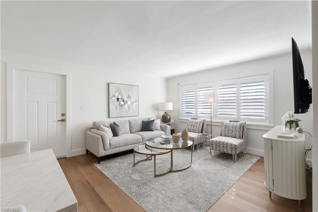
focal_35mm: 16
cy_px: 106
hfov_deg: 96.7
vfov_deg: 73.8
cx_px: 159
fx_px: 141
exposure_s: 1/4
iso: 100
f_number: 9
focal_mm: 16
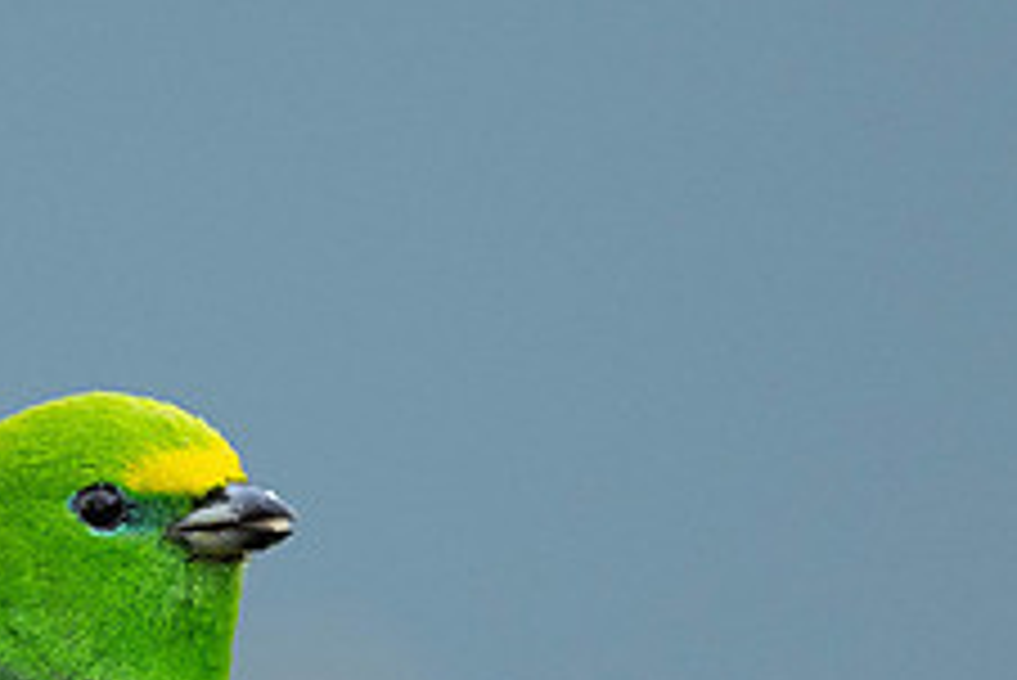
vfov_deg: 0.5
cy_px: 806
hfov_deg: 0.7
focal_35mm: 2820
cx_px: 89
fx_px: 79713
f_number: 4
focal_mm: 560
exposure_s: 1/500
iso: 1100
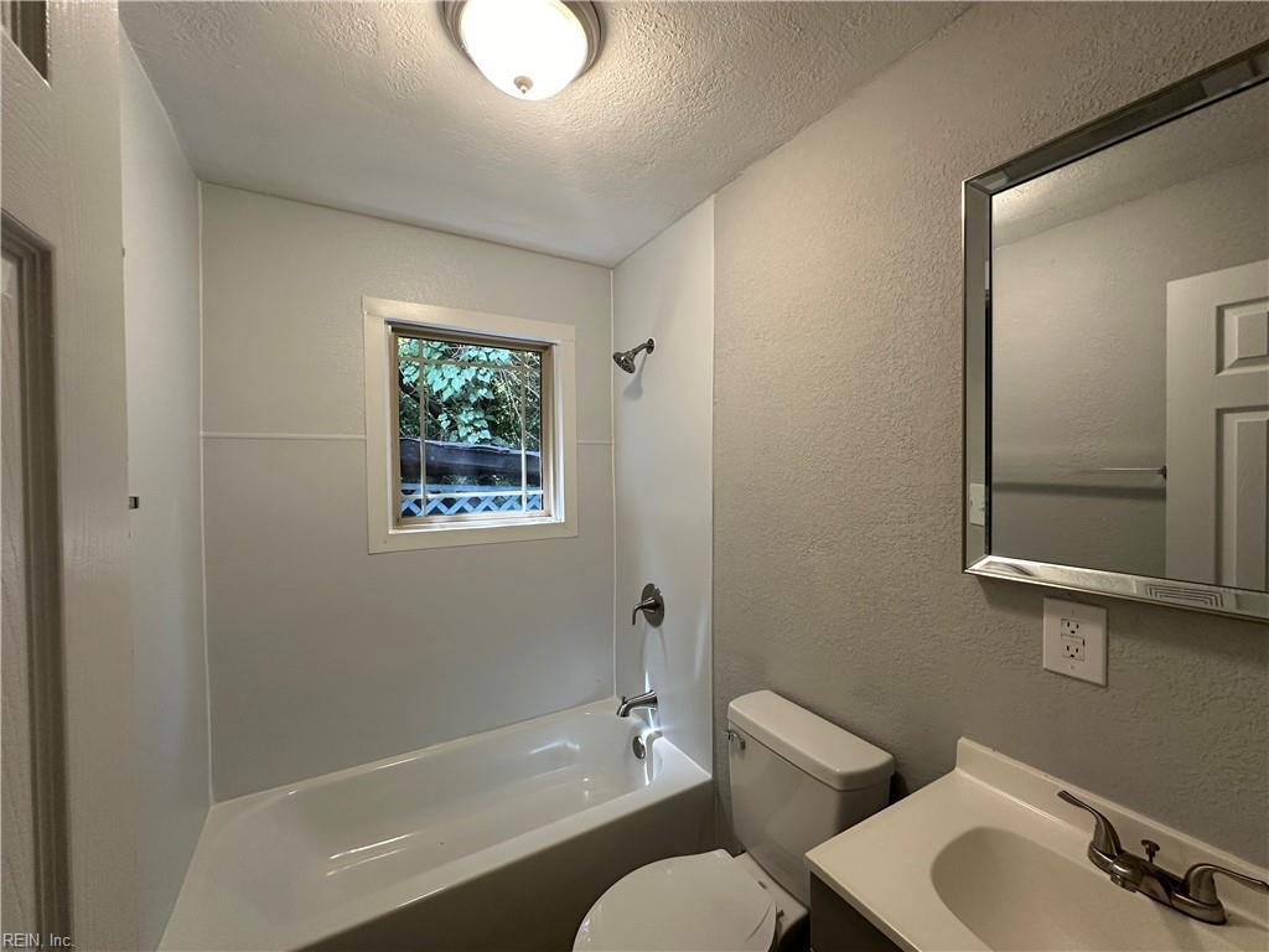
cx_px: 634
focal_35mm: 14
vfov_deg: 85.7
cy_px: 476
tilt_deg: -1.3
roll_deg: +0.8
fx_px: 513
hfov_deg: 102.1
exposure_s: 1/99
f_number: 2.2
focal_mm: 2.22
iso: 160
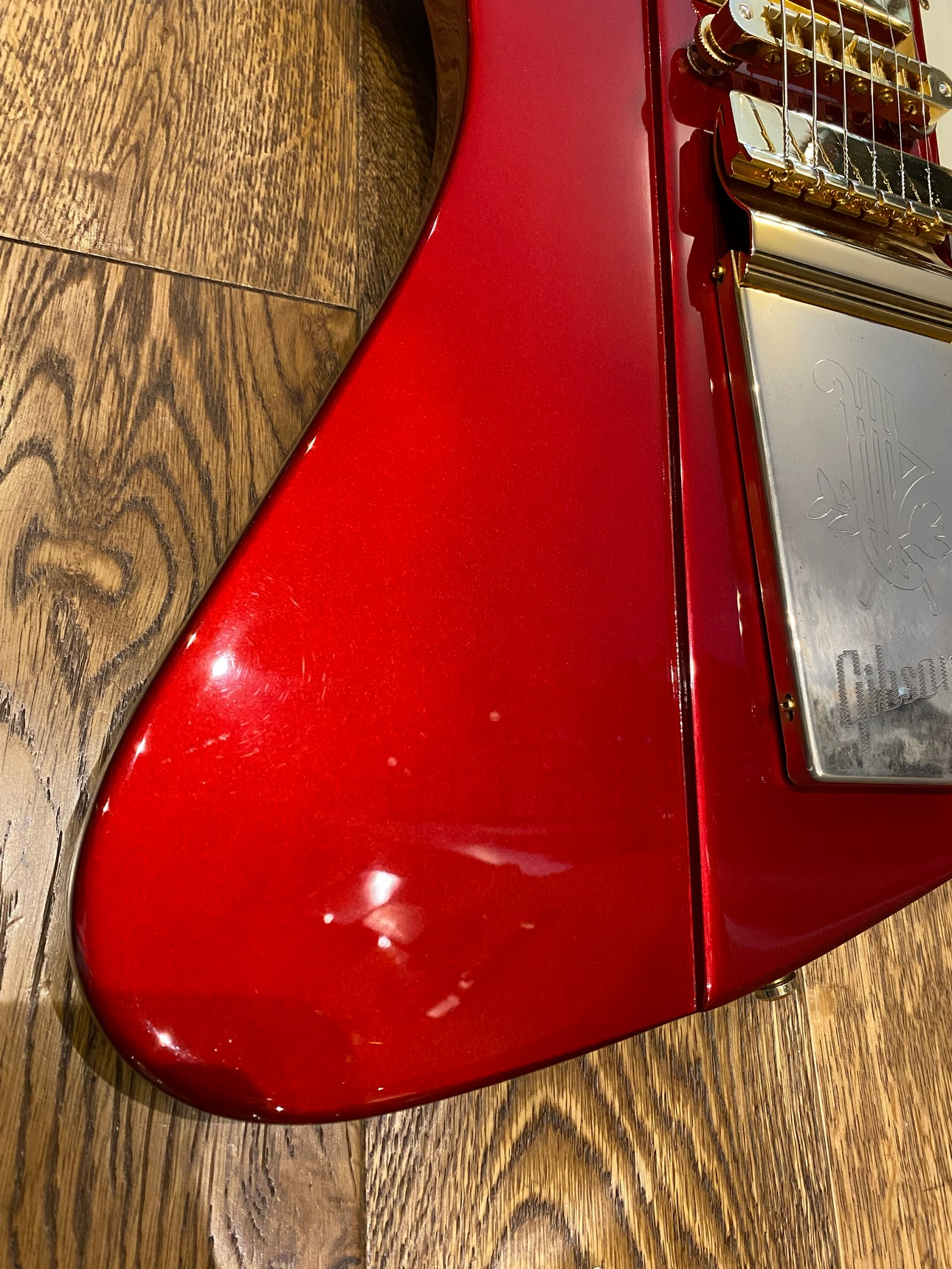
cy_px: 634
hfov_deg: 53.1
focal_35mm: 26
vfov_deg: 67.3
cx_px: 476
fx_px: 953
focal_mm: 4.25
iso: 320
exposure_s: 1/60
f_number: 1.8
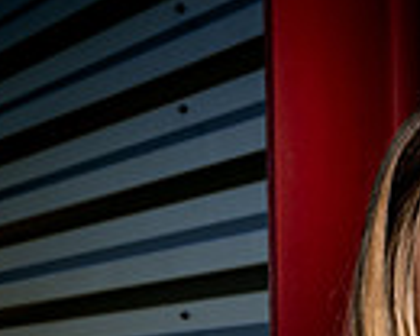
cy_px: 711
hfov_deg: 10.9
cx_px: 462
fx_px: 2175
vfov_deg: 8.3
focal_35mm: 175
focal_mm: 54
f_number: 10
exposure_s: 1/250
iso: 125
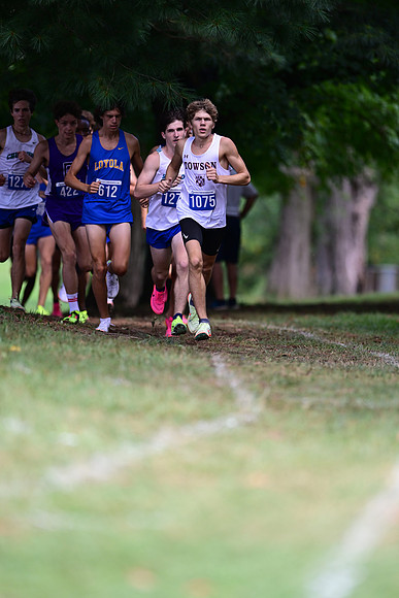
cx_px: 200
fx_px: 4984
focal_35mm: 300
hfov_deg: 4.6
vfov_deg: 6.9
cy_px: 299
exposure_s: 1/2000
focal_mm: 300
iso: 640
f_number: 2.8
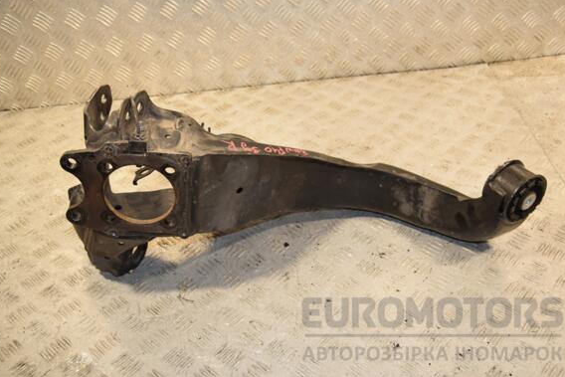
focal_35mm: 38
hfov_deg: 50.7
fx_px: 597
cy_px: 180
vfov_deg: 35.1
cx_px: 283
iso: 800
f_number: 6.3
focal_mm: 24
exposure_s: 1/200
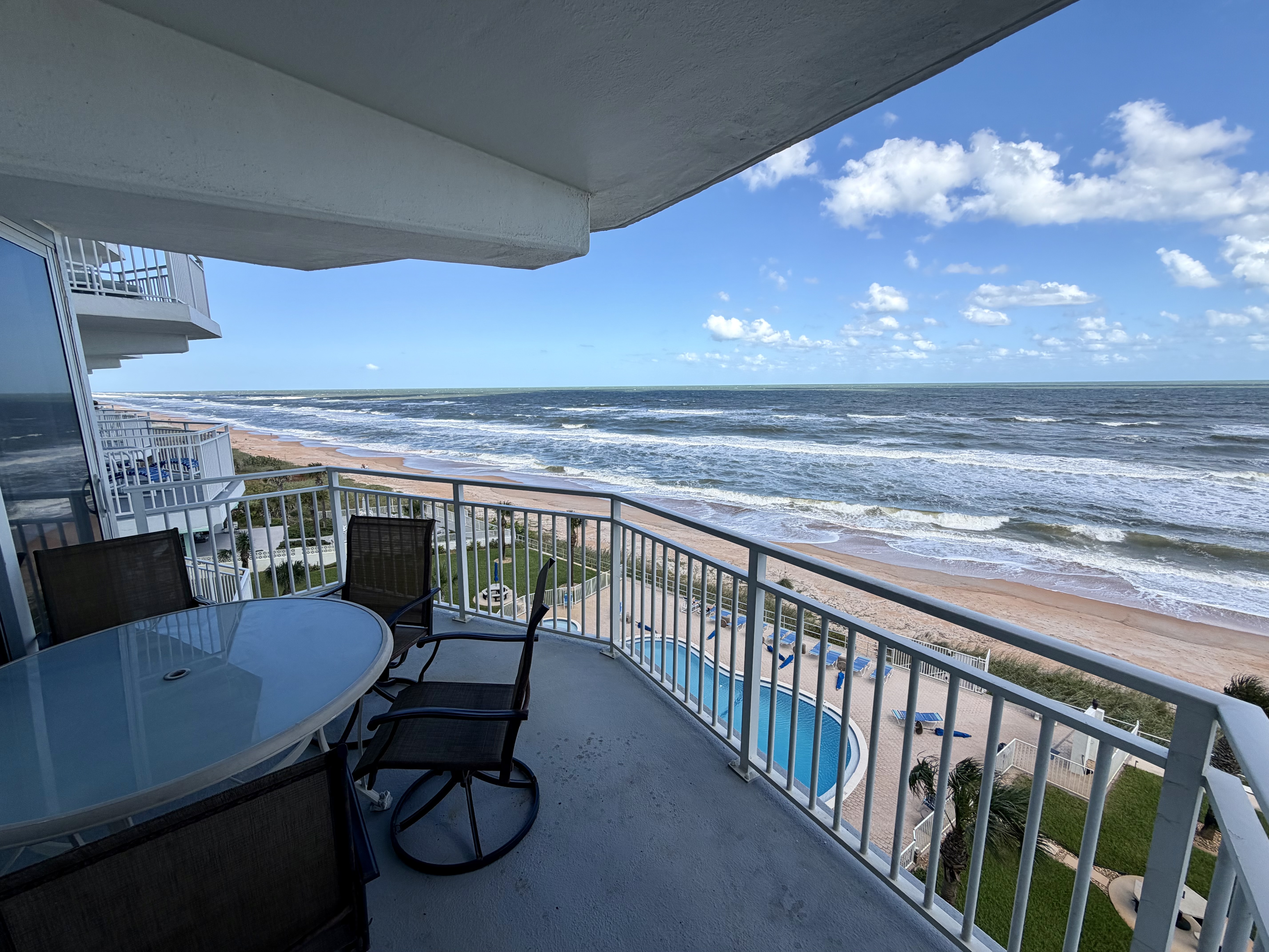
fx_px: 513
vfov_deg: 85.7
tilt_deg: -8.8
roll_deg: +0.3
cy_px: 476
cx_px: 634
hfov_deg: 102.1
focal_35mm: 14
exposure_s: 1/770
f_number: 2.2
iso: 25
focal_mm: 2.22
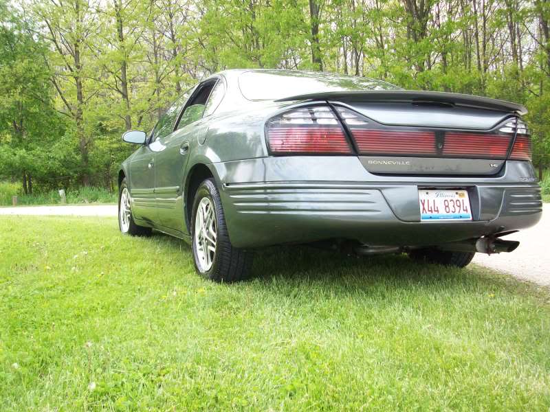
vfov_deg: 31.5
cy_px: 206
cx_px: 275
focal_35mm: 46
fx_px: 731
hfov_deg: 41.2
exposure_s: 1/186
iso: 80
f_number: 3.1
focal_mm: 7.6
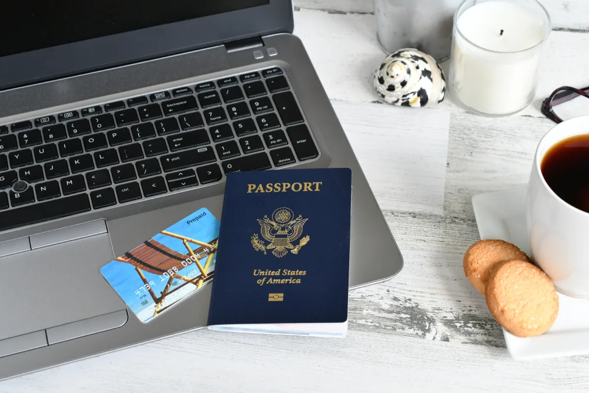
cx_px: 294
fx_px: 982
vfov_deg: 22.6
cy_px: 196
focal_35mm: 60
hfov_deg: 33.4
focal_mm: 40
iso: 250
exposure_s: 1/60
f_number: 9
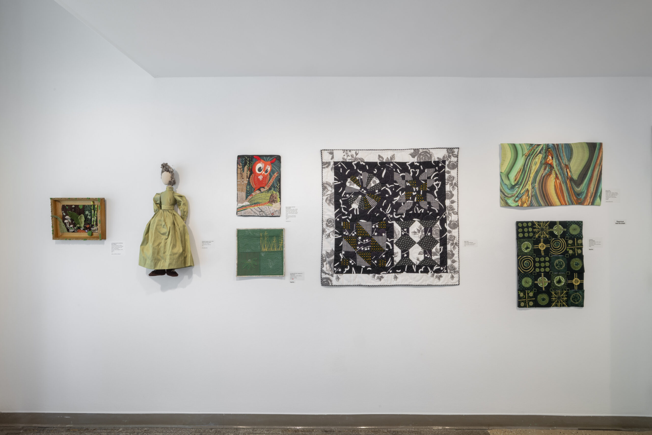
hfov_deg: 96.7
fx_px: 290
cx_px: 326
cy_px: 218
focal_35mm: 16
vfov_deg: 73.8
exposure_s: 1.5
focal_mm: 16
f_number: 16
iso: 100
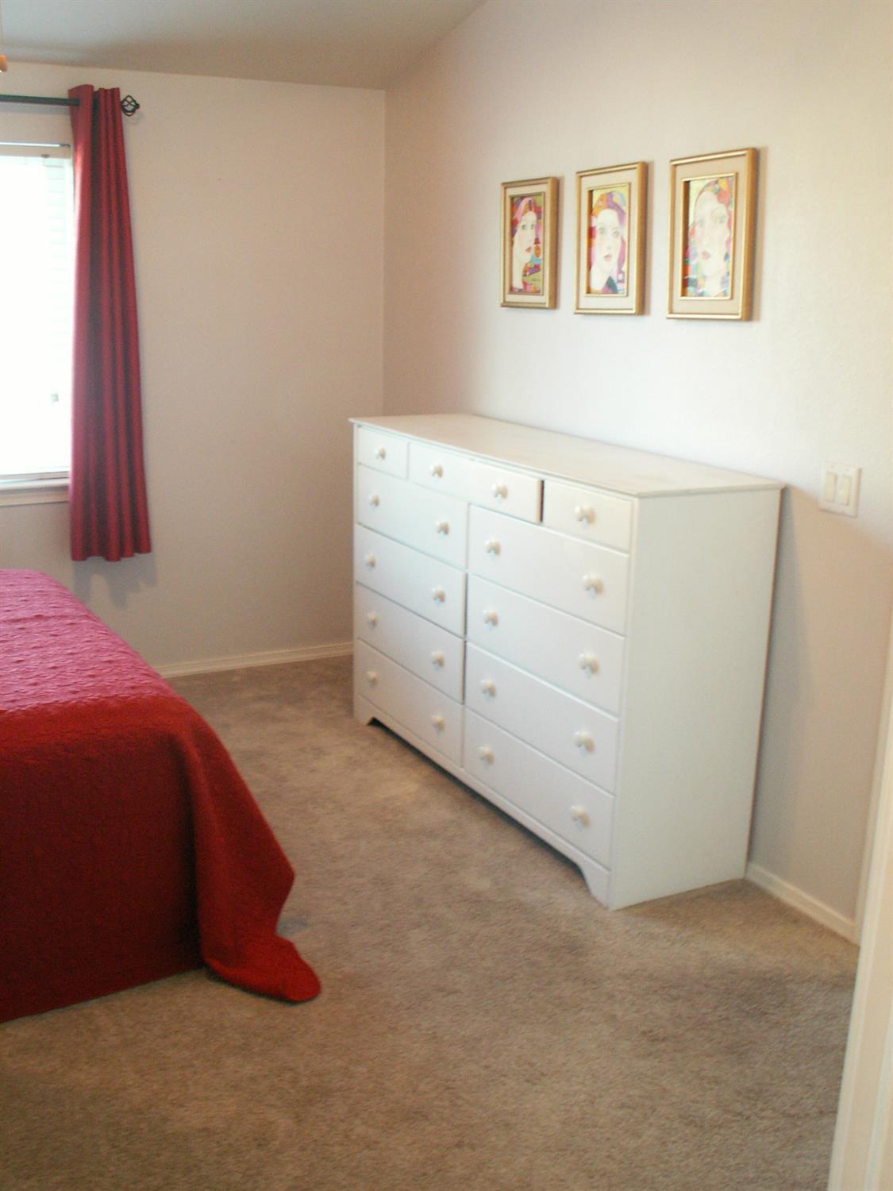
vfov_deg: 52.6
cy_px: 596
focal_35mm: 35
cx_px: 446
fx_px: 1204
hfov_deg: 40.7
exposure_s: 1/10
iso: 160
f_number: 2.8
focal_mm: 5.86
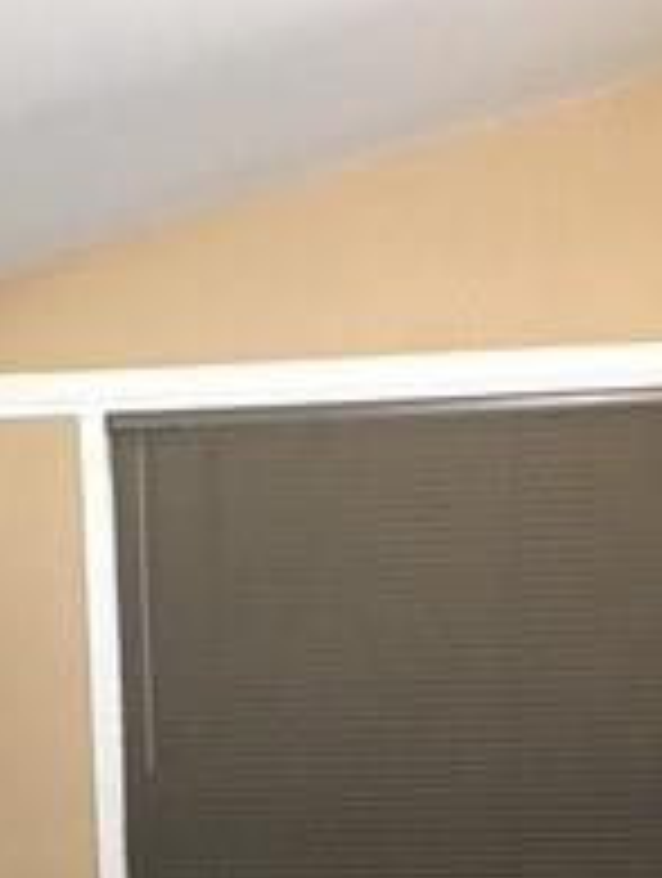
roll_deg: +0.9
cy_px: 1324
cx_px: 198
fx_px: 2414
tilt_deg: -9.4
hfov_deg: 15.6
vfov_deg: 18.3
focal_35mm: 95
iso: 80
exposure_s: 1/15
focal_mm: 4.15
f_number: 2.2
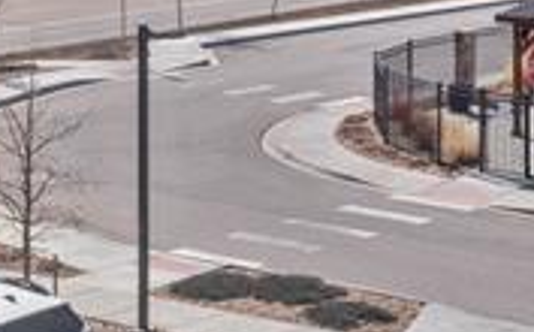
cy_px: -181
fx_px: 2063
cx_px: 344
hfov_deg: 14.7
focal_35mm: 142
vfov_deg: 8.9
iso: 200
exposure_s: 1/400
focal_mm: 18
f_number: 8
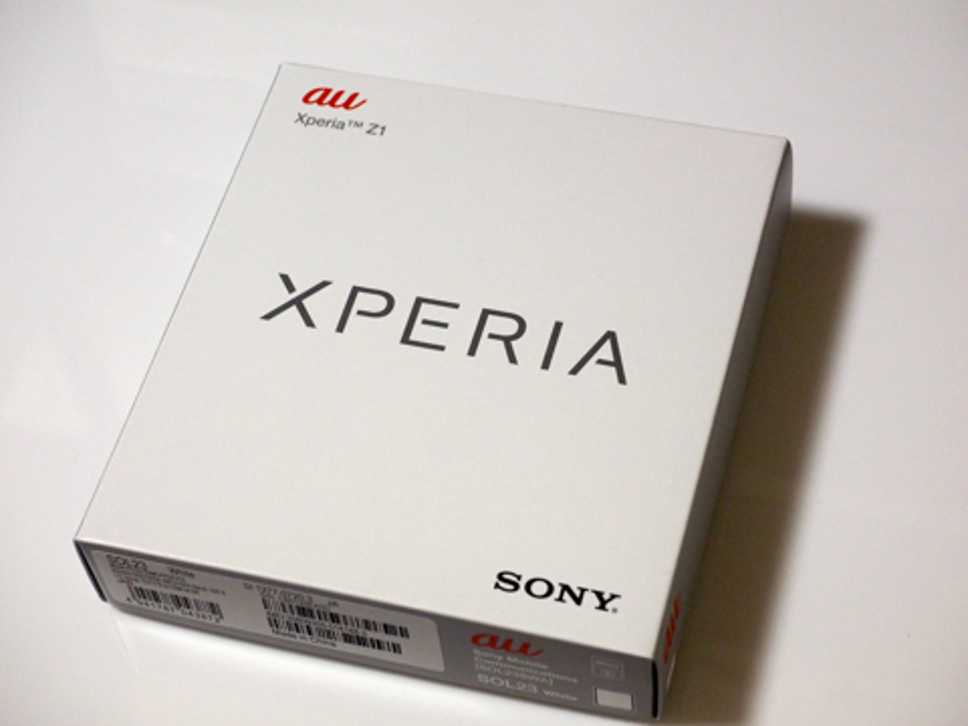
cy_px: 363
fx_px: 2237
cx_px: 484
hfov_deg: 24.4
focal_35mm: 80
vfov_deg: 18.4
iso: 1600
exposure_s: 1/50
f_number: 5.6
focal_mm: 40
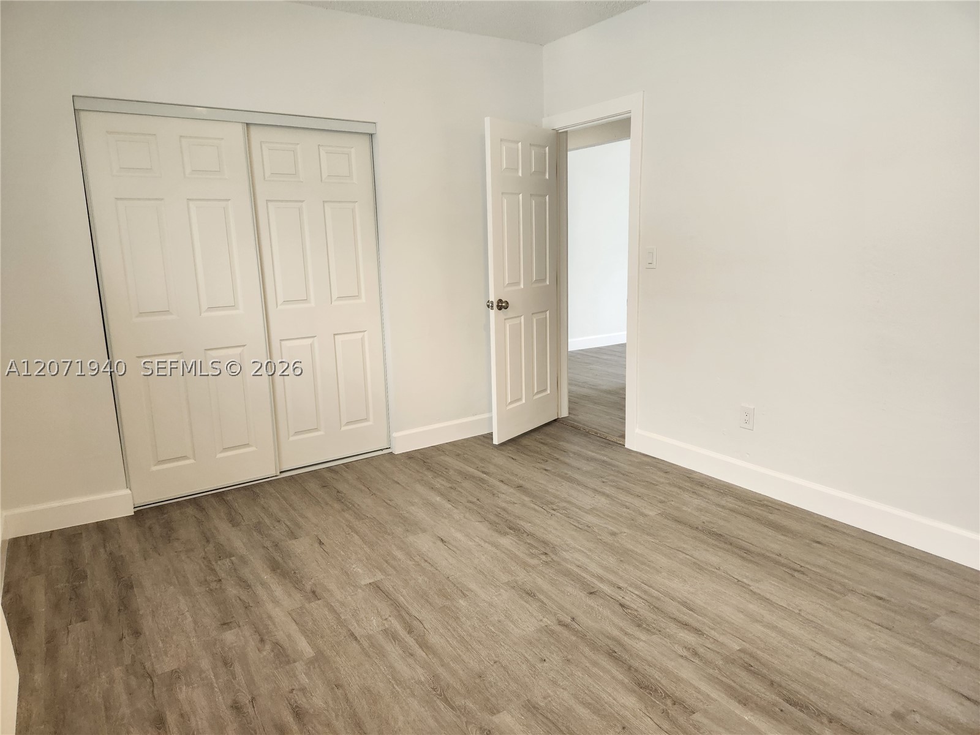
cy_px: 368
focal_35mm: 23
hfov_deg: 73.9
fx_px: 651
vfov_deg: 58.9
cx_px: 490
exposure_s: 1/120
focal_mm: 5.4
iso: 200
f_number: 1.8
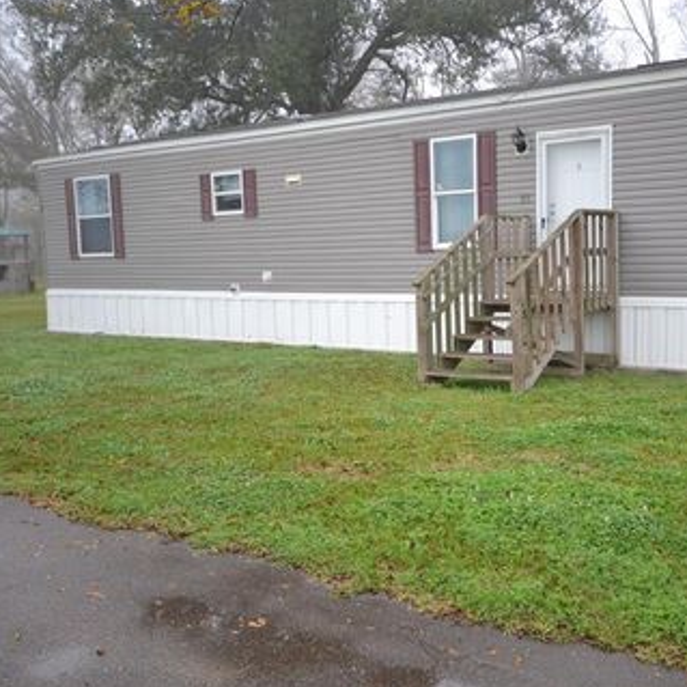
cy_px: 348
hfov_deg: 41.3
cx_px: 465
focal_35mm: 40
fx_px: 898
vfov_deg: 41.9
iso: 400
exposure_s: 1/125
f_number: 5.6
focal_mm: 20
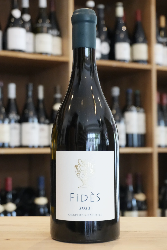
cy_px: 125
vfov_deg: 31.9
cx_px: 84
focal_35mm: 63
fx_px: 438
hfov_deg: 21.6
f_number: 5.6
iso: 6400
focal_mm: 42
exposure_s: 1/160
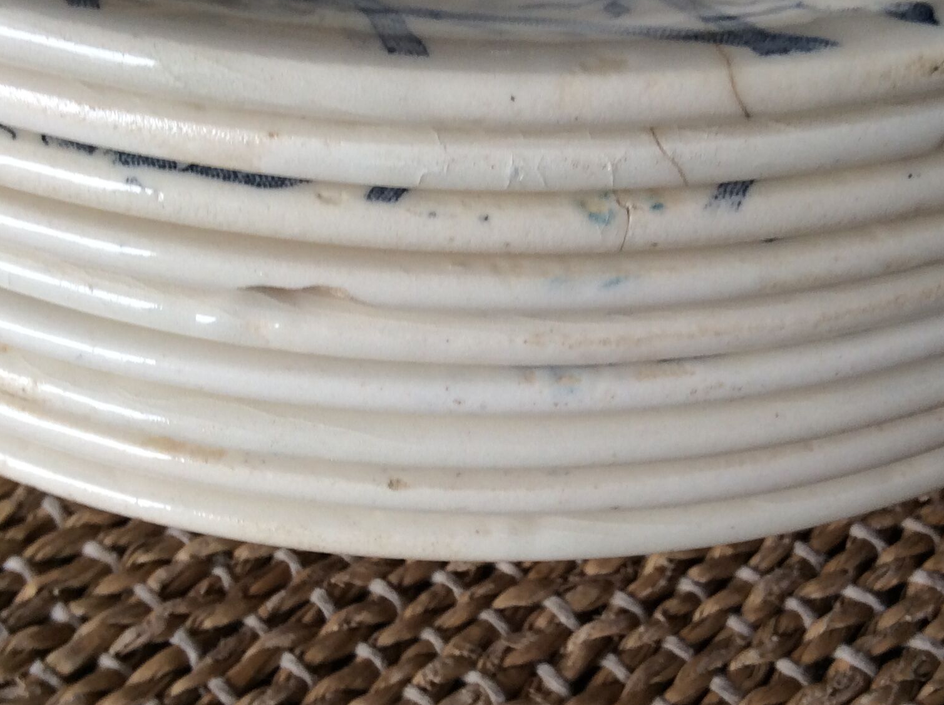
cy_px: 366
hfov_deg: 35.0
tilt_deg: -46.9
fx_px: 1498
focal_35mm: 55
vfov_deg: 26.5
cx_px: 479
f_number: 2.4
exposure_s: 1/33
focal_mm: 3.3
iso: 32
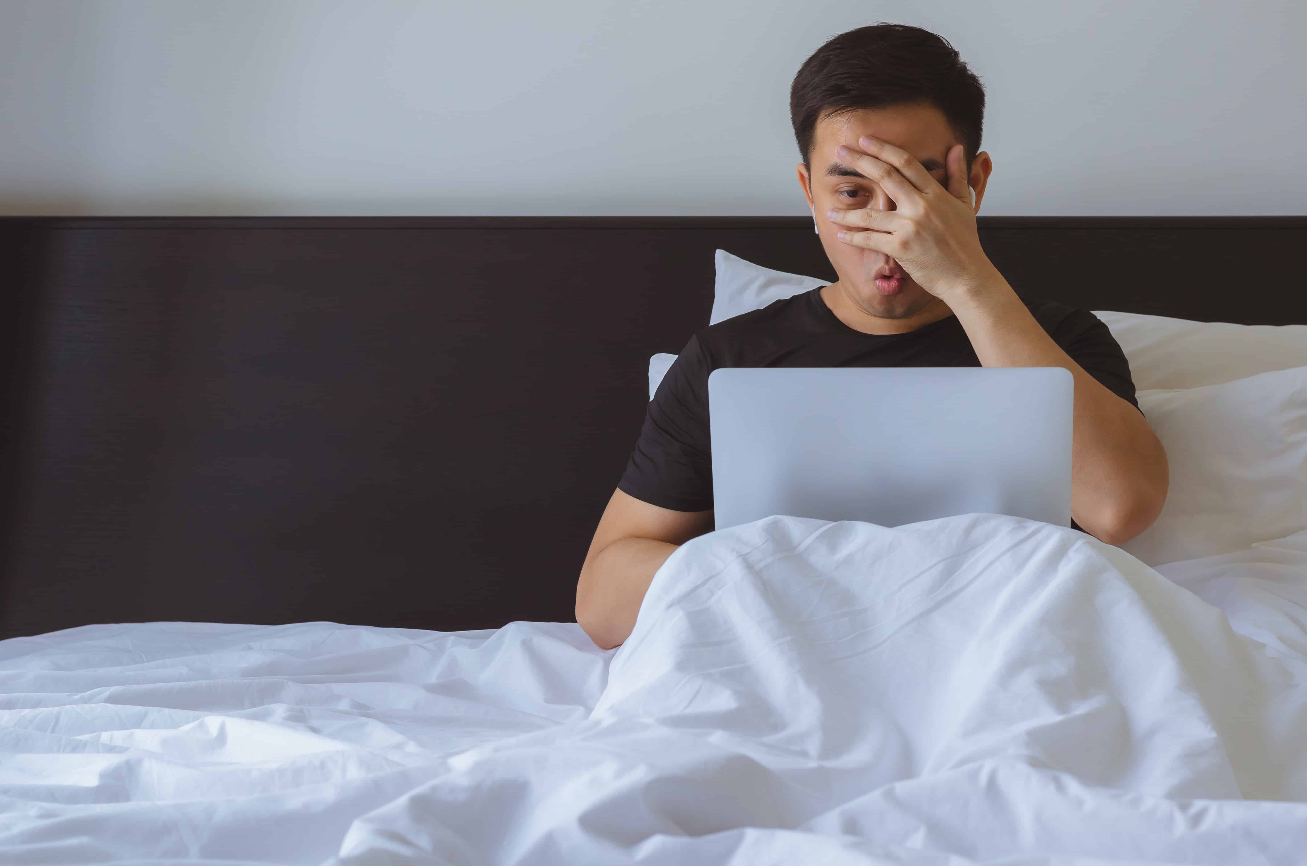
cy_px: 433
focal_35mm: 75
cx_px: 654
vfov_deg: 18.1
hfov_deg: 27.0
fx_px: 2717
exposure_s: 1/200
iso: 400
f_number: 5
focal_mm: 50
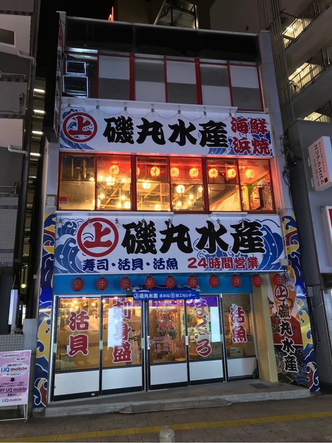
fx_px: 358
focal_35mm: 28
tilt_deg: +16.9
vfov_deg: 63.4
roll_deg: +2.2
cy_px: 222
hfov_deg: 49.7
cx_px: 166
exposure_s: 1/33
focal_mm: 3.99
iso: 64
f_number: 1.8
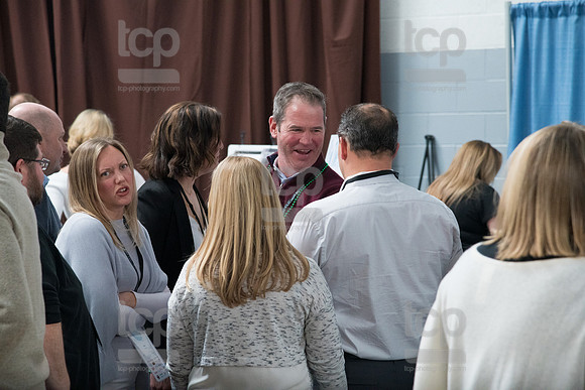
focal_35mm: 120
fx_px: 1950
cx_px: 292
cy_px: 195
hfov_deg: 17.1
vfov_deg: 11.4
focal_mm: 120
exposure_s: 1/250
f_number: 5.6
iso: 4000
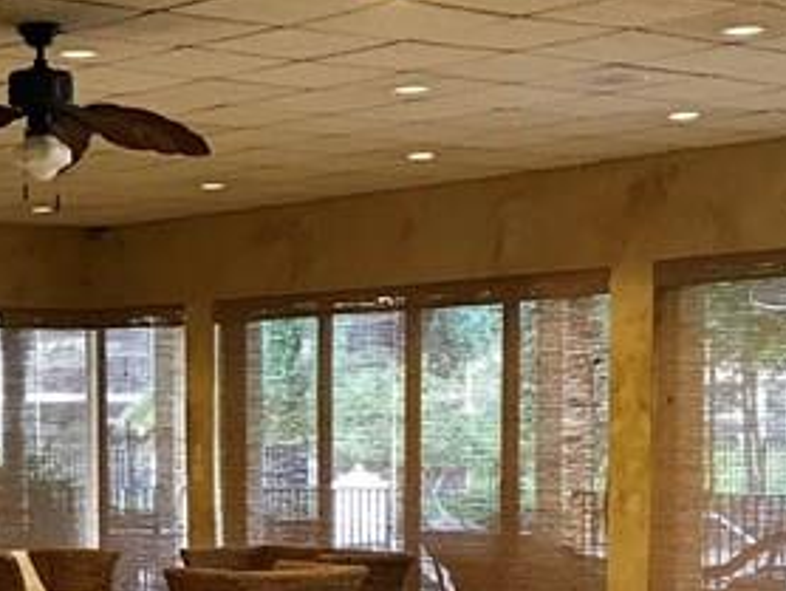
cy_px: 648
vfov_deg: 14.1
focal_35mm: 103
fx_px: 2341
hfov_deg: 18.9
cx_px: 170
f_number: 1.8
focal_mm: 3.99
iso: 80
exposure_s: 1/15
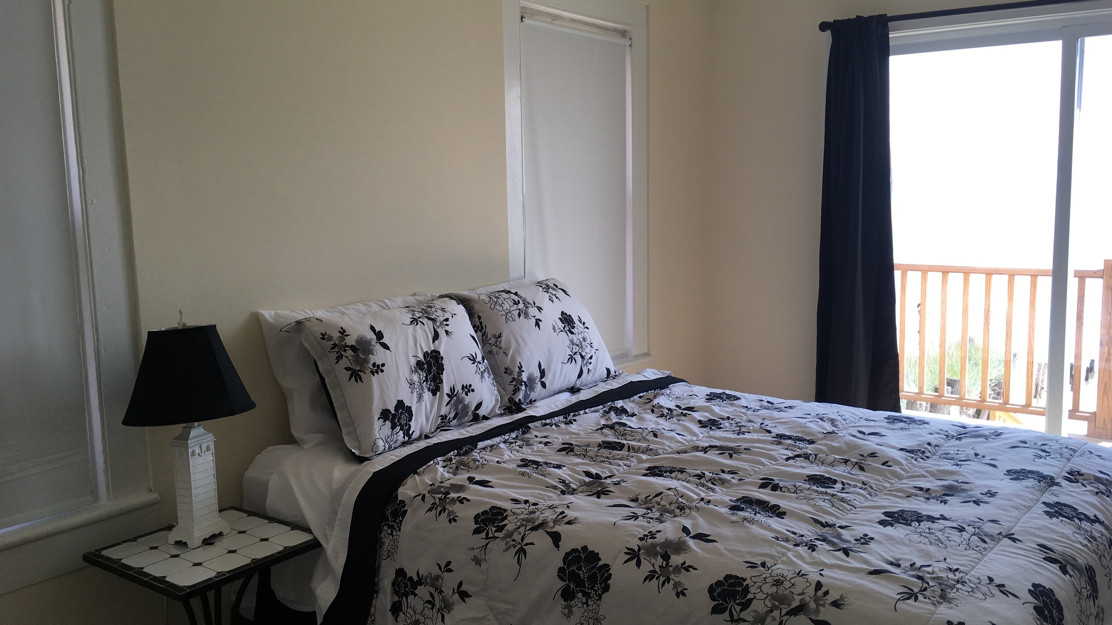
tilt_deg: -9.1
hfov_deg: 61.0
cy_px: 314
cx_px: 556
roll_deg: +0.0
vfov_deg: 36.7
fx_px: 944
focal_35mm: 32
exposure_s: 1/122
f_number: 2.2
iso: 25
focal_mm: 4.15
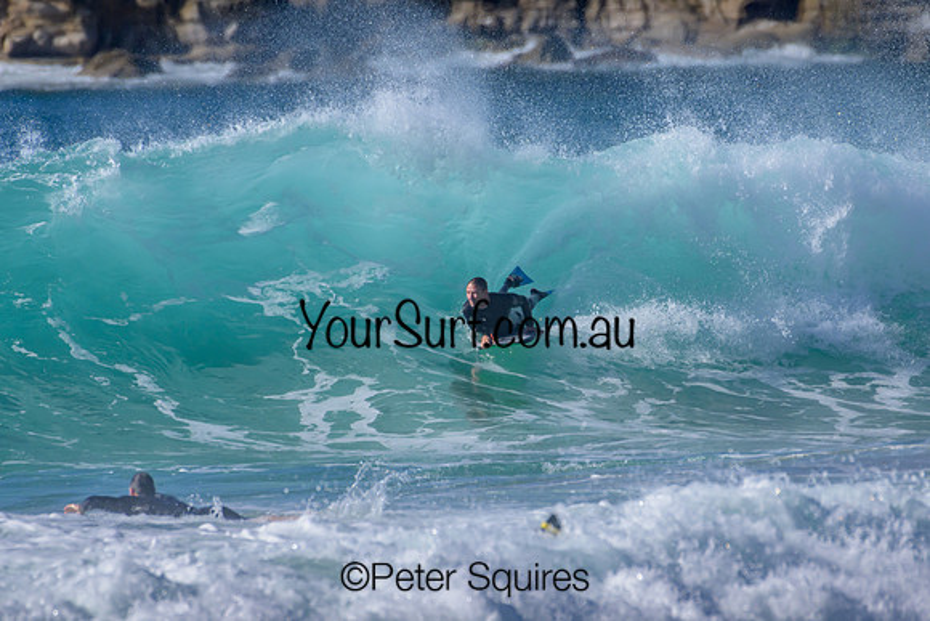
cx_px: 465
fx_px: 25838
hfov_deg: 2.1
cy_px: 310
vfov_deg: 1.4
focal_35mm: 1000
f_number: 11
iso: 800
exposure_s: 1/2000
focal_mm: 1000
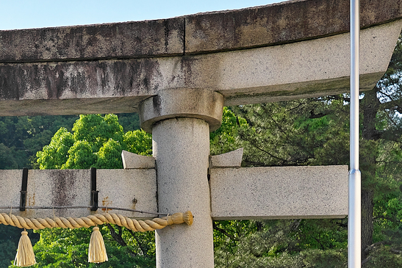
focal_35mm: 128
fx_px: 1430
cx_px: -115
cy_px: 344
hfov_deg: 15.3
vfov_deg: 10.5
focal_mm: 35
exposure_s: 1/1000
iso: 200
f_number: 7.1
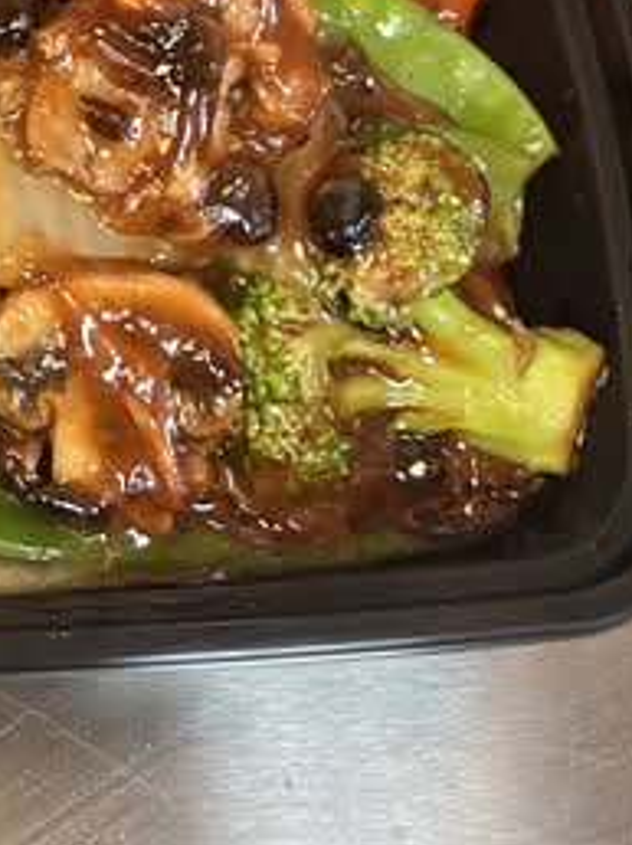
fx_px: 1804
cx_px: -232
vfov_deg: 25.6
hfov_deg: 18.3
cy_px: 110
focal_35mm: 74
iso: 200
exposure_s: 1/60
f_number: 1.5
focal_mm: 5.7
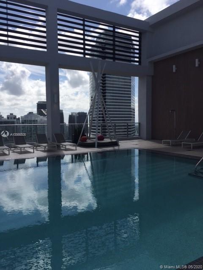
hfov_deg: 48.2
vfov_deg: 61.7
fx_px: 227
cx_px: 102
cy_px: 135
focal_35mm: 29
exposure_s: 1/5650
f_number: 2.2
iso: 32
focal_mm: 4.15
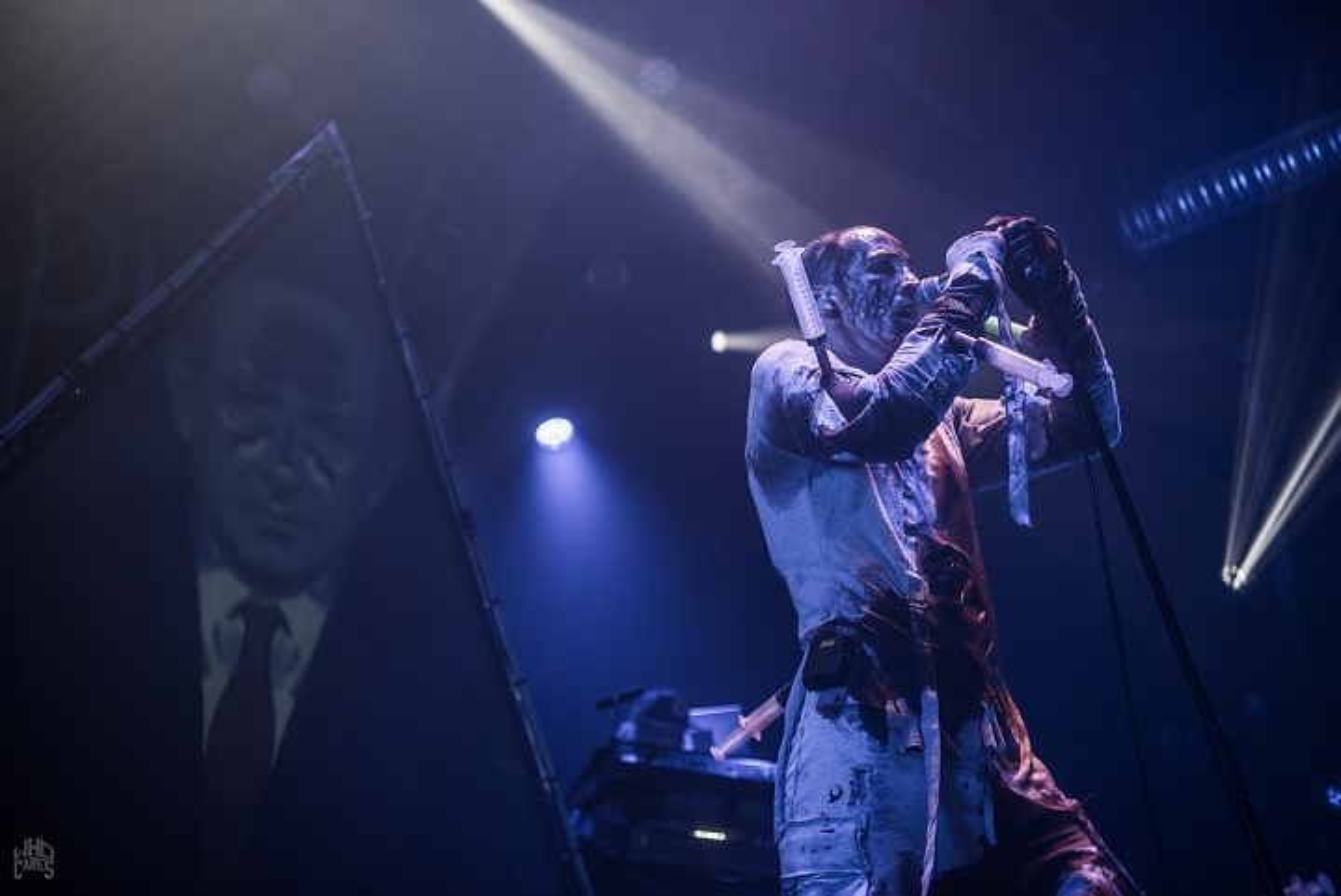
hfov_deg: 43.6
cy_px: 448
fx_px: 1677
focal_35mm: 45
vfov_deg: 29.9
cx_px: 670
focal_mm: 45
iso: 320
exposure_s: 1/80
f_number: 2.8
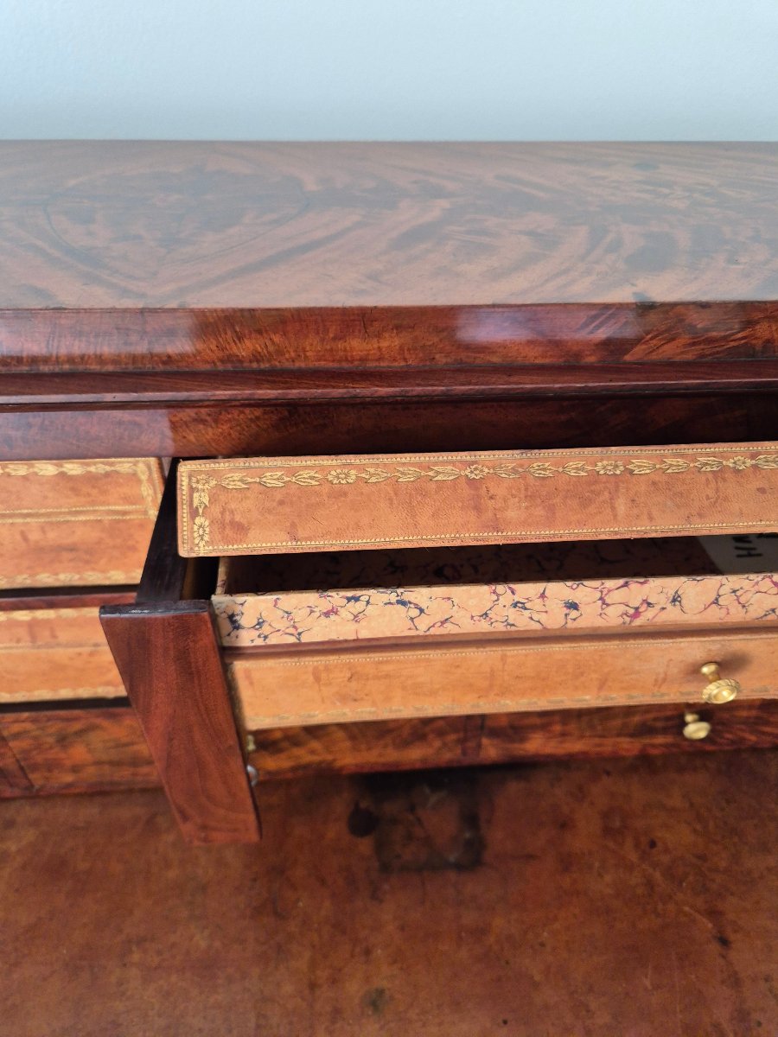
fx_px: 689
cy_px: 518
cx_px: 389
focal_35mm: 23
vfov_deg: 73.9
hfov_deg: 58.9
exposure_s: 1/100
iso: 160
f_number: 1.8
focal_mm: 5.4
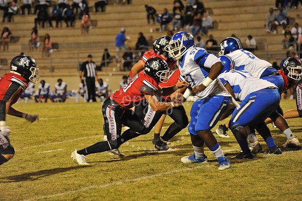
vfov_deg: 6.9
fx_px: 1677
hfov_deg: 10.3
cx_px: 151
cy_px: 100
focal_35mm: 200
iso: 5000
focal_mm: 200
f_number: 5.6
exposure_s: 1/200
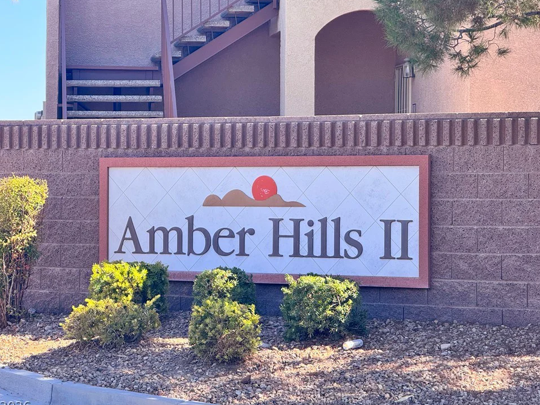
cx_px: 257
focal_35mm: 128
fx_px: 1997
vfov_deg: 11.6
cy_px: 199
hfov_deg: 15.4
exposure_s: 1/393
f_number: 2.8
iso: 50
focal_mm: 15.7
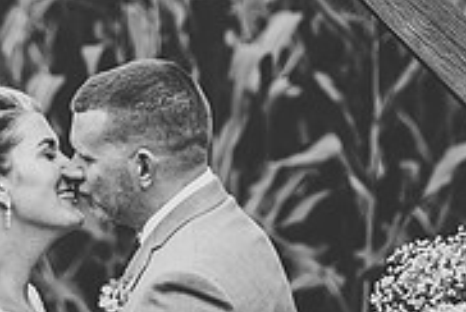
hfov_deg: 5.3
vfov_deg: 3.6
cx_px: -5
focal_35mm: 388
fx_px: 5031
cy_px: 178
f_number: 2.8
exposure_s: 1/500
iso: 200
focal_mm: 122
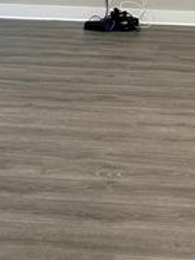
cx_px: 126
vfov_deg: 18.1
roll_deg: -1.8
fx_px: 796
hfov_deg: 13.9
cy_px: -1
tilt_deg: -8.4
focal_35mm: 106
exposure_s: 1/60
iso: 125
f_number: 1.5
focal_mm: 5.7
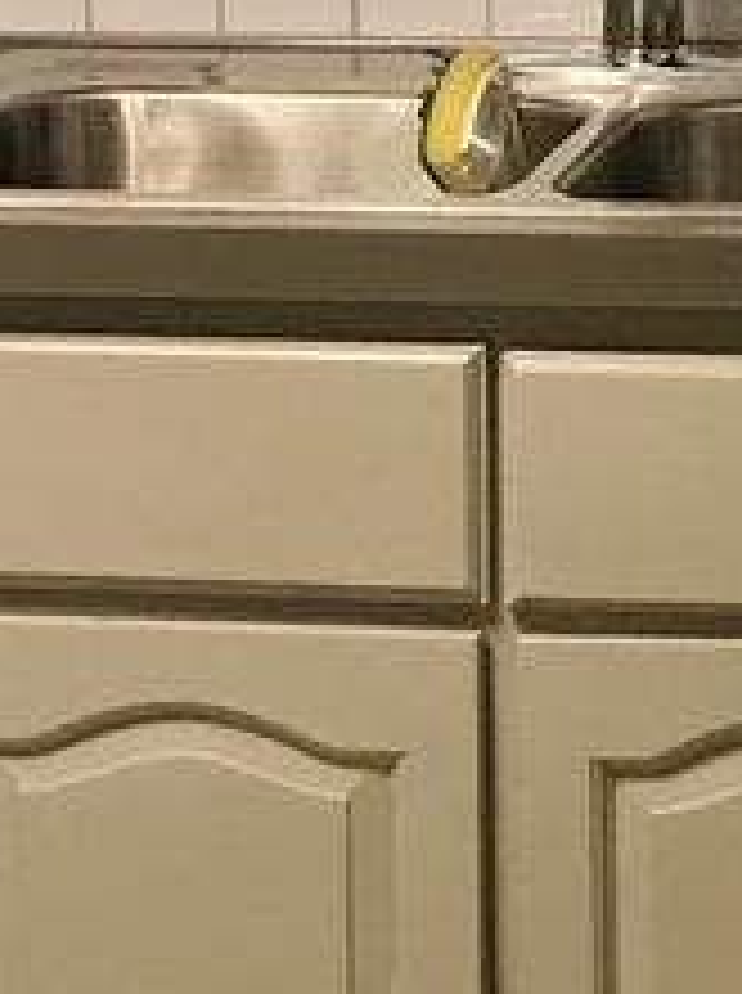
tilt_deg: -9.2
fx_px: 5589
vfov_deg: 10.1
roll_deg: +1.5
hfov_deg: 7.6
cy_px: 310
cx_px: 715
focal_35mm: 195
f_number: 1.8
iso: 40
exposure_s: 1/20
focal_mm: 3.99
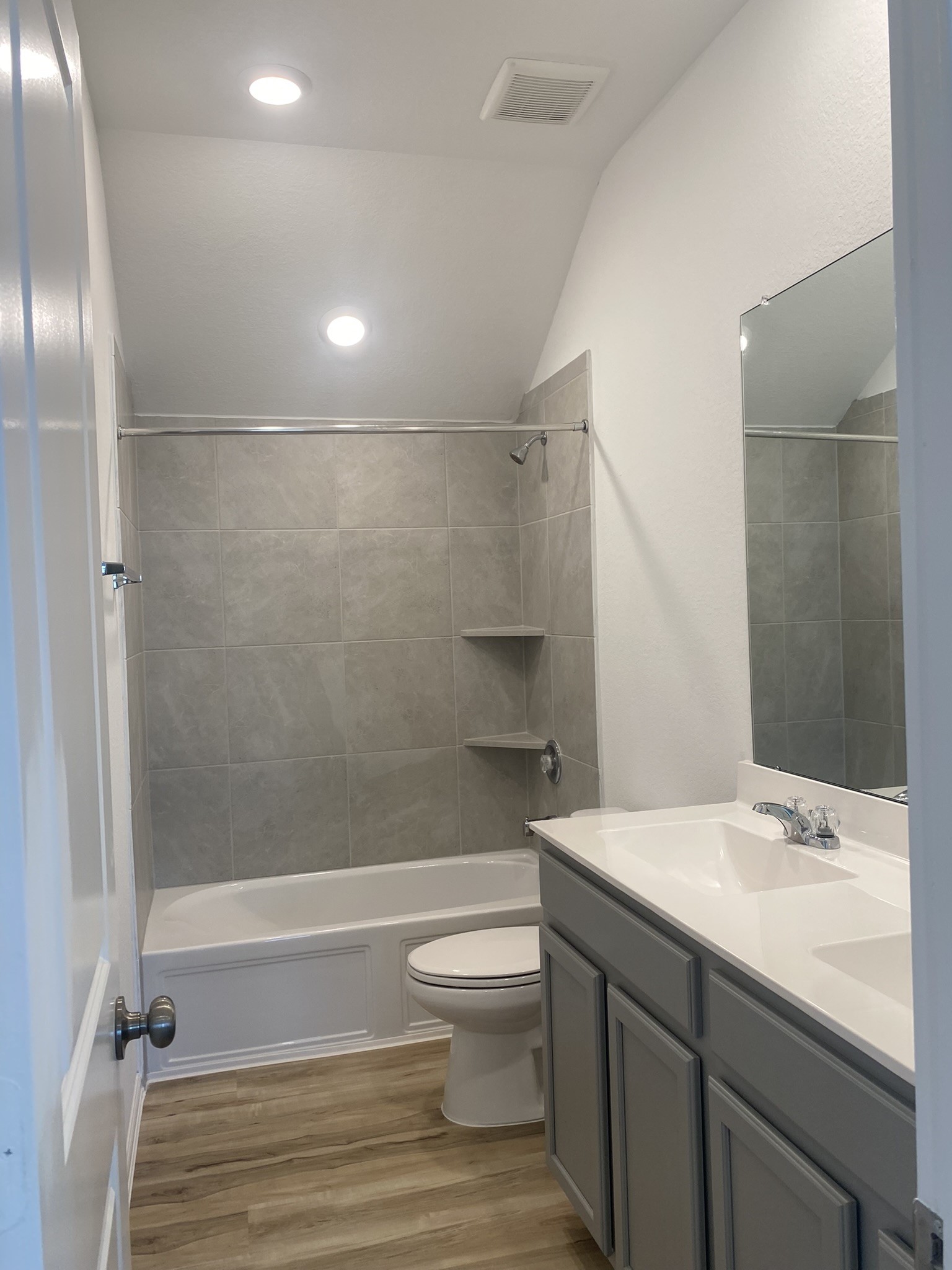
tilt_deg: +0.9
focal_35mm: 26
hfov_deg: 53.1
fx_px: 953
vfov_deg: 67.3
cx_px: 476
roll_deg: +2.3
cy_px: 635
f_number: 1.8
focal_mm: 4.25
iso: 80
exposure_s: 1/120
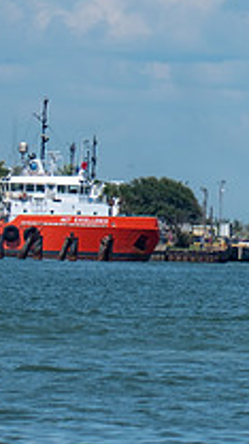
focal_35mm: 874
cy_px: 247
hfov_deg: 1.4
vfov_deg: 2.5
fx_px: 10296
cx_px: 449
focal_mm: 200
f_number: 5.6
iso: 200
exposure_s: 1/1800
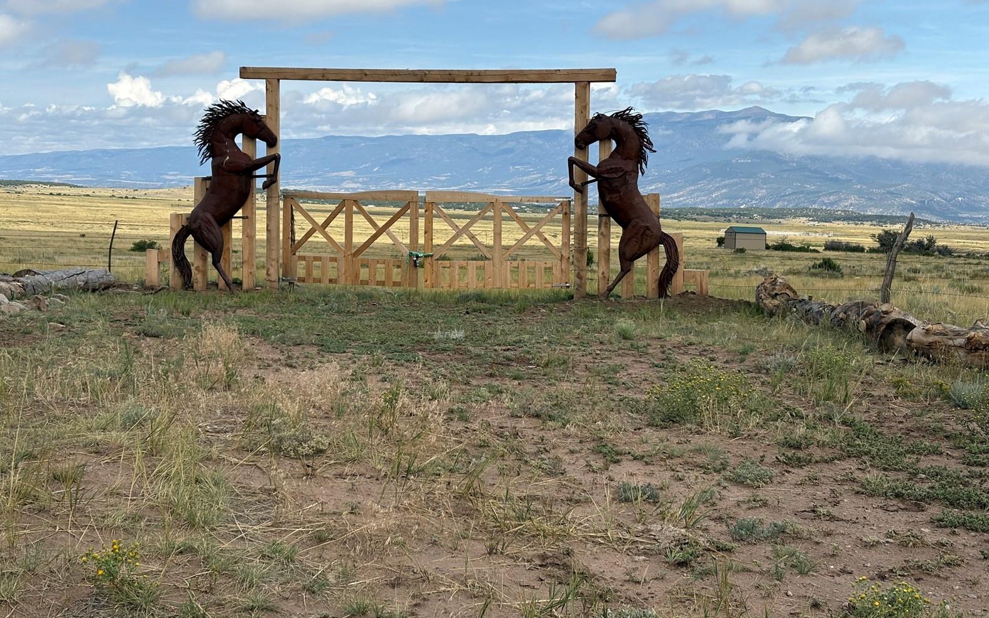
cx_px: 492
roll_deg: -0.5
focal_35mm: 56
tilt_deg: -3.0
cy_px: 263
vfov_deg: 23.1
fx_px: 1509
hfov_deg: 36.3
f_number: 1.6
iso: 40
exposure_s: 1/4065
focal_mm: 5.96
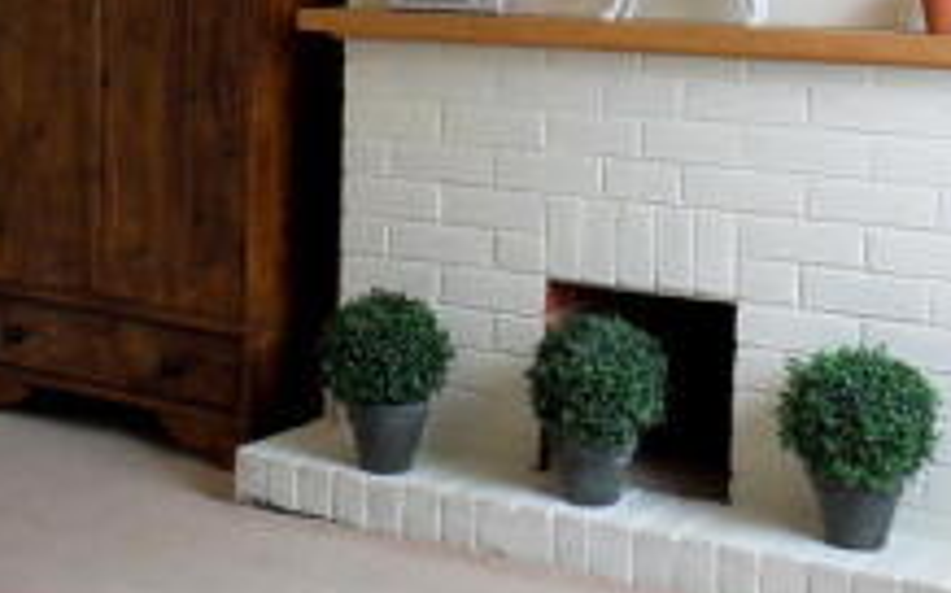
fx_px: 1762
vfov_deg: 18.7
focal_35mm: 68
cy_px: 28
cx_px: 491
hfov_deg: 30.2
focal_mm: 4.2
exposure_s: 1/30
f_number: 3.3
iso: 100
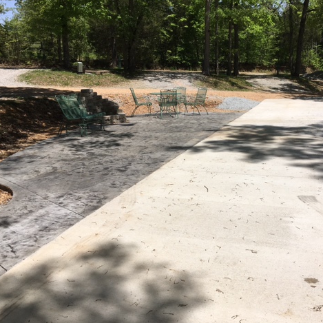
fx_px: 369
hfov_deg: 46.8
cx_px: 201
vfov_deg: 47.2
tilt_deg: -13.3
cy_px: 160
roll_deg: +0.3
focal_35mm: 35
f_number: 2.2
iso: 25
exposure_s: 1/2331
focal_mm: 4.15
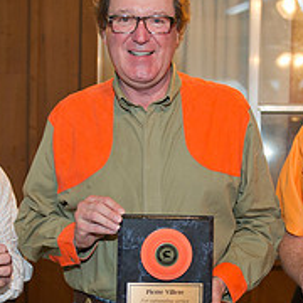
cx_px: 167
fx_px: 842
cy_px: 210
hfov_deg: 20.4
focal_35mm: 85
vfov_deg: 20.3
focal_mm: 31
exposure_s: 1/60
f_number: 2.8
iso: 800
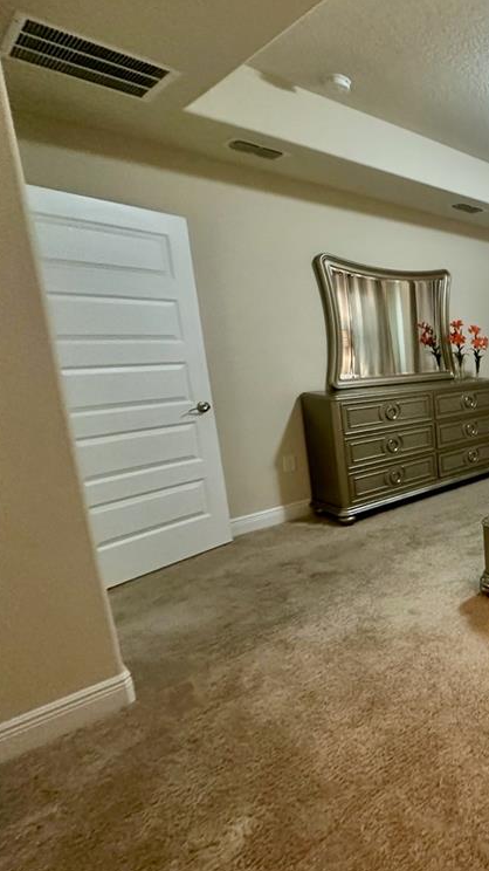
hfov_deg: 38.8
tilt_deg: -10.1
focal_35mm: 21
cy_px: 428
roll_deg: +0.1
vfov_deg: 83.9
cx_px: 591
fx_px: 485
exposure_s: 1/60
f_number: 2.2
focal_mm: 2.22
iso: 640
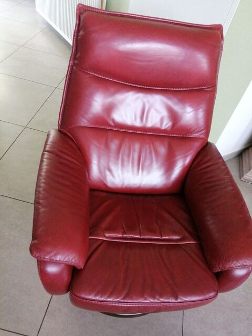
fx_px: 252
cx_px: 126
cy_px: 168
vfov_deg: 67.3
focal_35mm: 26
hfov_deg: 53.1
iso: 400
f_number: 1.8
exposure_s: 1/25
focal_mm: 3.46
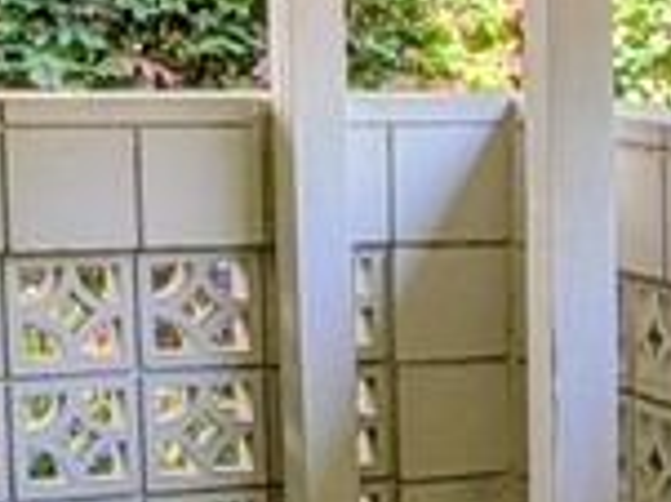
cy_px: 471
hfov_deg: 10.9
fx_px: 3157
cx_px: 1391
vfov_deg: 9.1
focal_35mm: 163
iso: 32
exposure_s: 1/4673
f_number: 1.7
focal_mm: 4.53
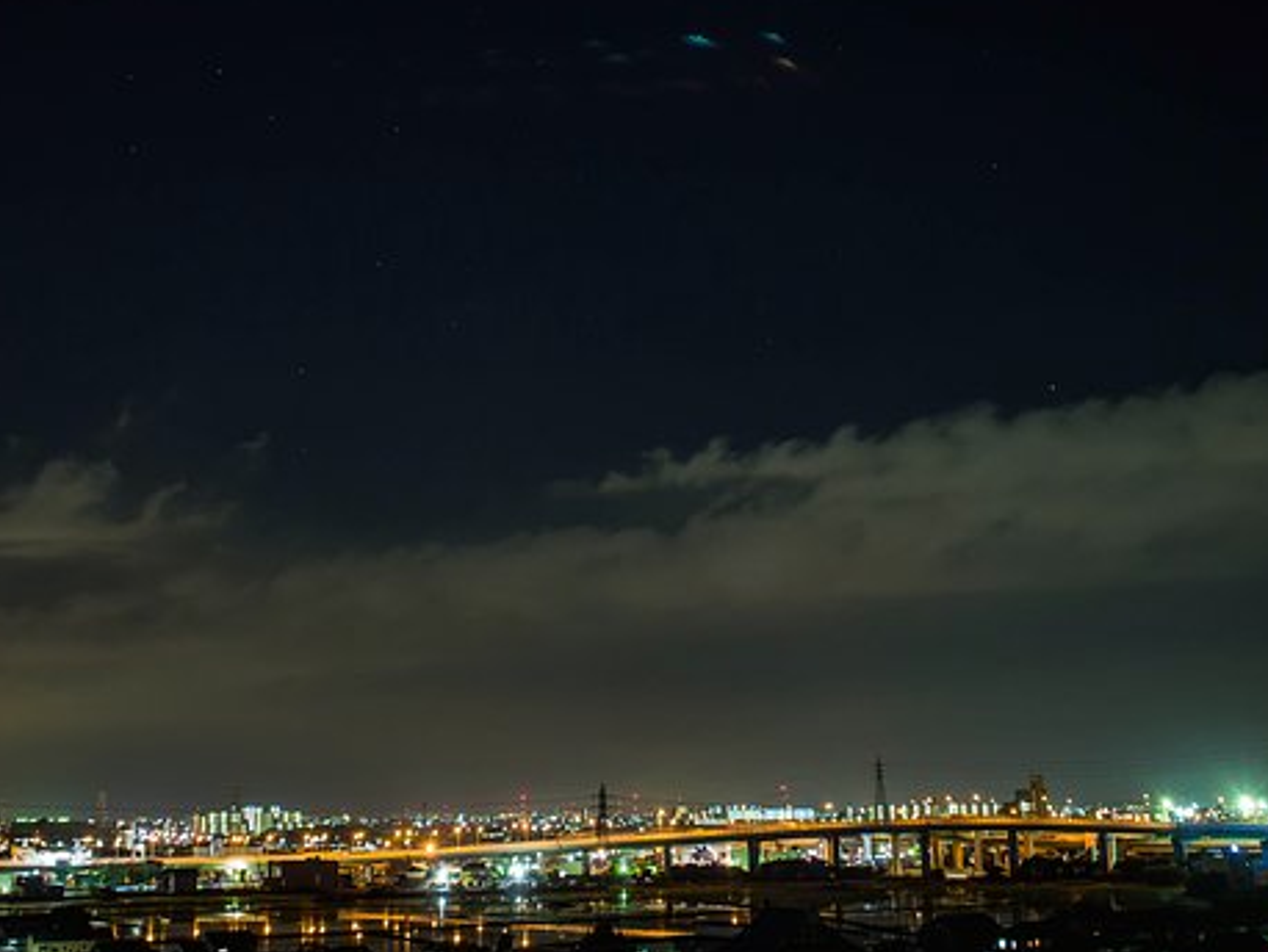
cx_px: 598
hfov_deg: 48.9
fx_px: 1393
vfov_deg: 37.7
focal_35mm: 38
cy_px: 448
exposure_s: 3
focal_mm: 17
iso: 400
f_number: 3.2
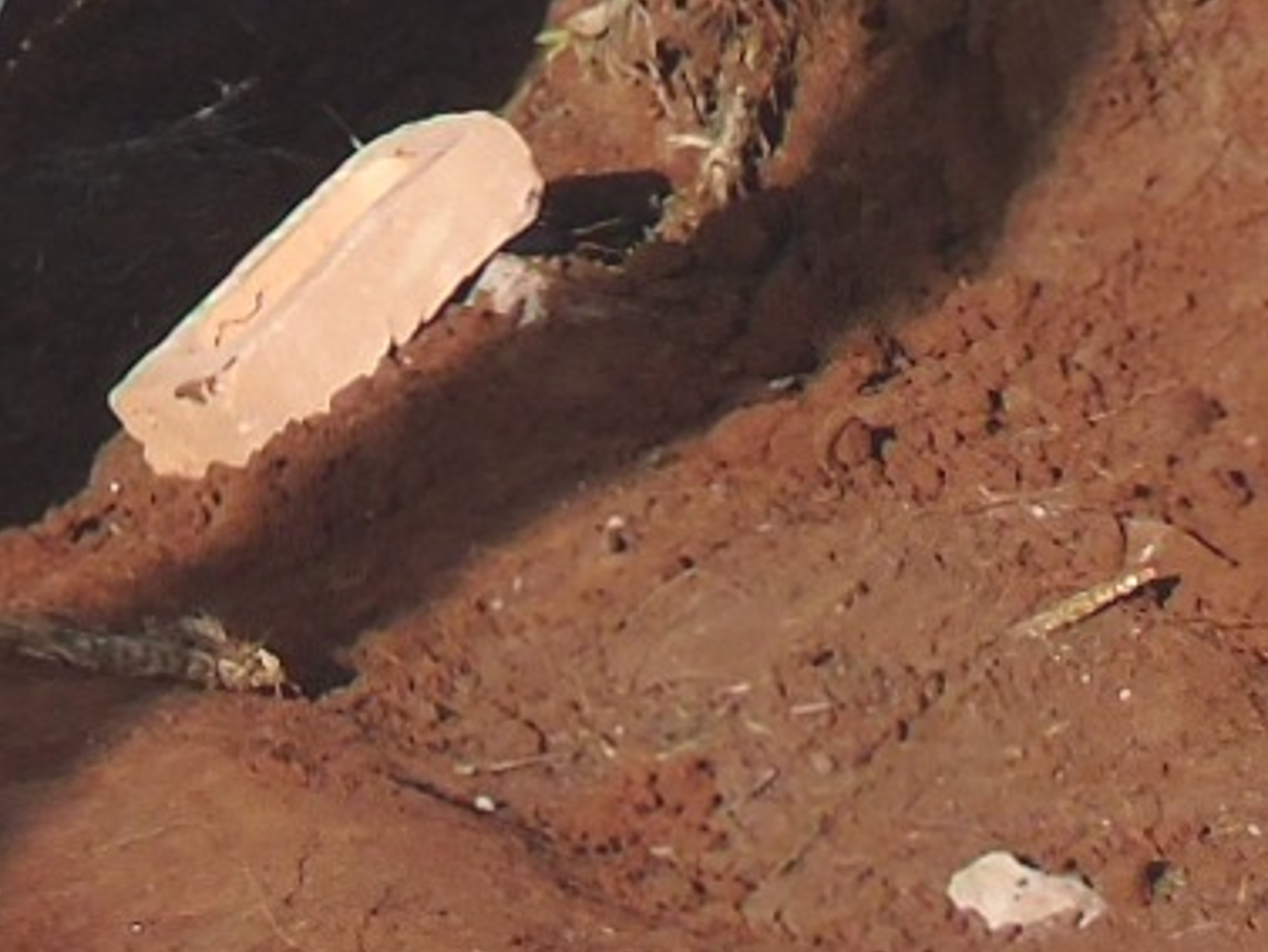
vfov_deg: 4.5
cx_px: -1184
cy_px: -1685
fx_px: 11579
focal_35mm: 316
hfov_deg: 6.1
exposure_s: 1/640
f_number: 4.1
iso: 80
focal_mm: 8.2
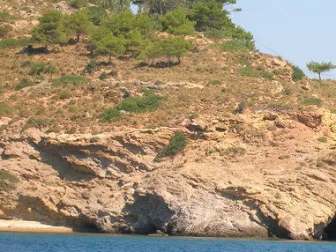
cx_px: 318
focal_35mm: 214
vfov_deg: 6.9
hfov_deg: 9.2
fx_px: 2078
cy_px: 153
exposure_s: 1/94.1
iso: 50
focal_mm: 17.1
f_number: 8.2
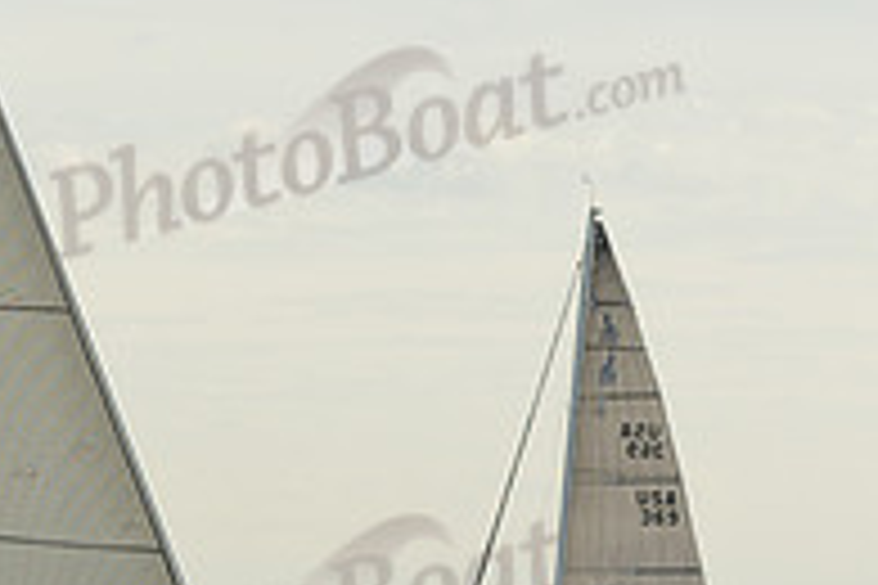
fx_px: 6902
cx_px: -180
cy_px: 439
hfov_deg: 7.2
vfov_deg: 4.9
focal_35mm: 283
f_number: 8
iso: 320
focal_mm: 95
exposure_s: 1/1250
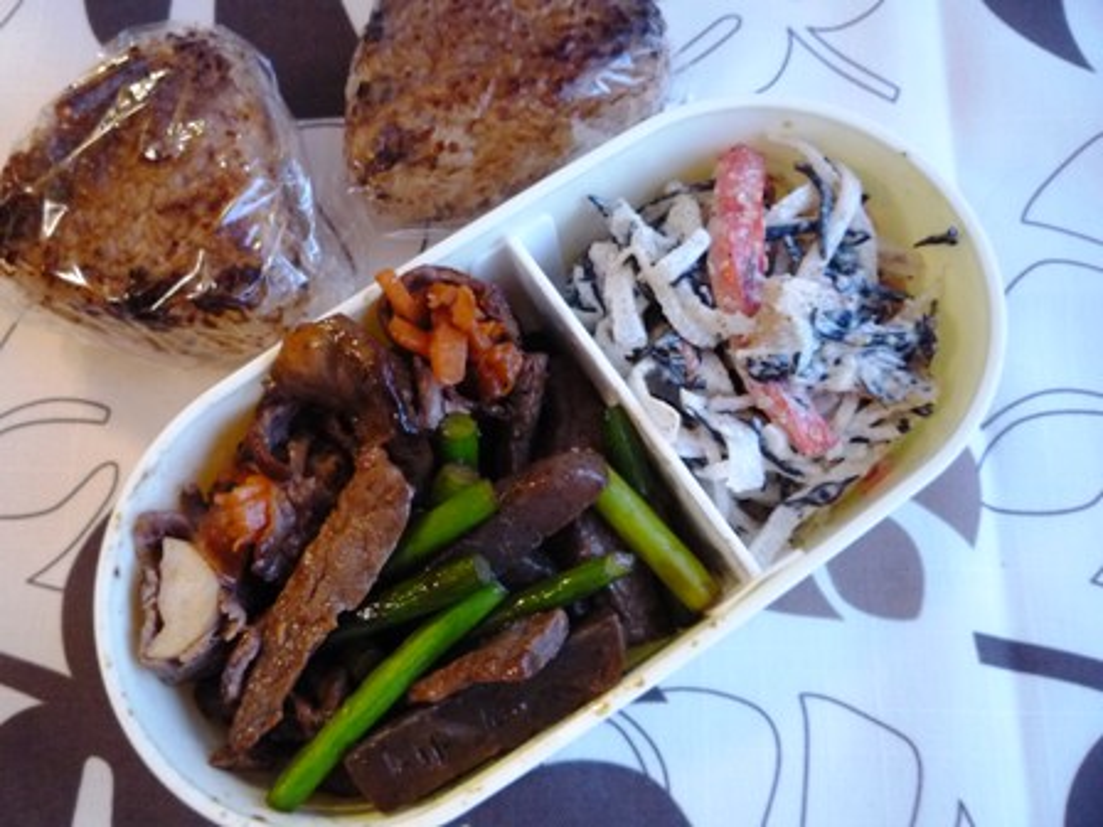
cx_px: 552
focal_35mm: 30
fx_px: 956
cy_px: 414
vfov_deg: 46.8
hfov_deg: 60.0
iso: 400
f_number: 3.3
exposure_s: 1/10
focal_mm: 5.2
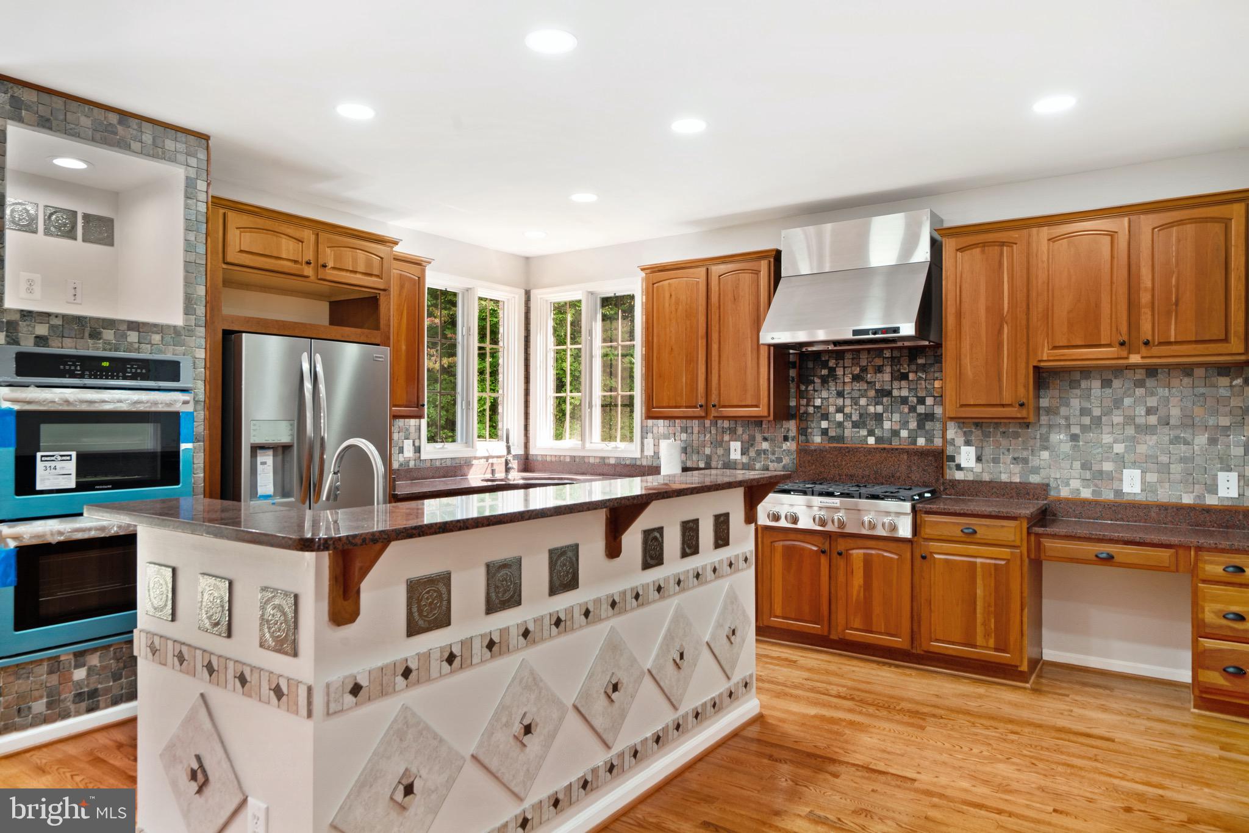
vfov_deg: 59.5
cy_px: 416
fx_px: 728
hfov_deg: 81.2
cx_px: 624
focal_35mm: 21
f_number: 10
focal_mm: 21
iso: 160
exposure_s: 1/2.5
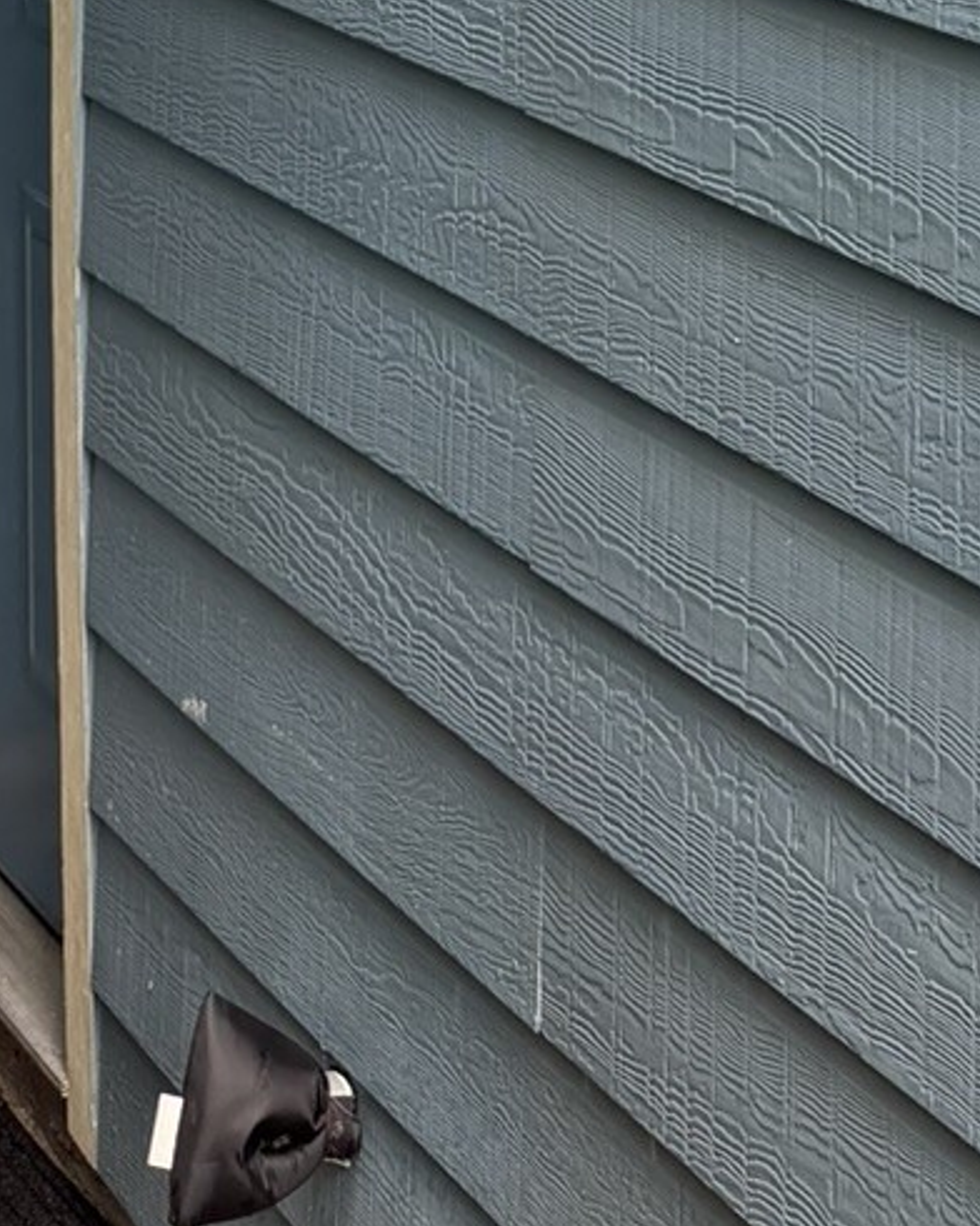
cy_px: -1314
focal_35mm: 98
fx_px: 3553
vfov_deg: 15.3
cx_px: 512
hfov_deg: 15.7
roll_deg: +0.3
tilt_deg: +9.9
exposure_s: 1/399
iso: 80
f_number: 1.78
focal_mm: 6.76
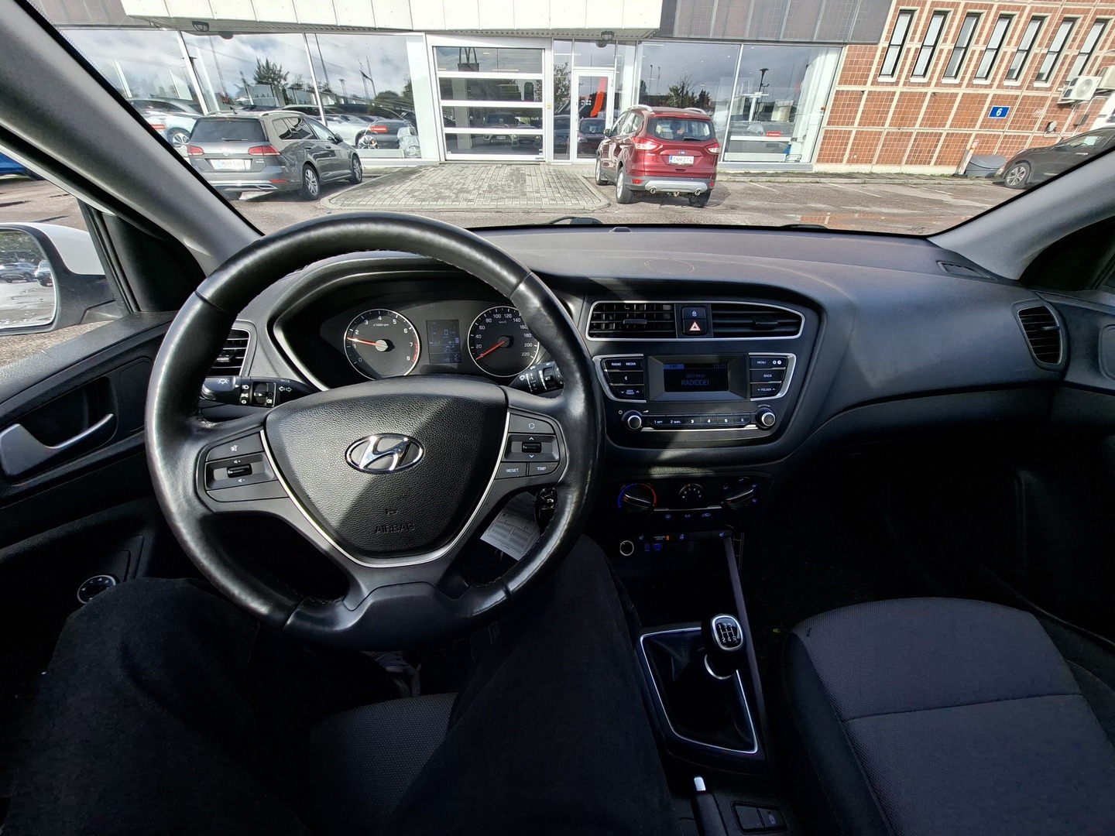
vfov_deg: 89.9
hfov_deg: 106.2
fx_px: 419
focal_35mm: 13
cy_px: 418
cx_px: 558
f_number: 2.2
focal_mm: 1.74
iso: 40
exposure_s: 1/465
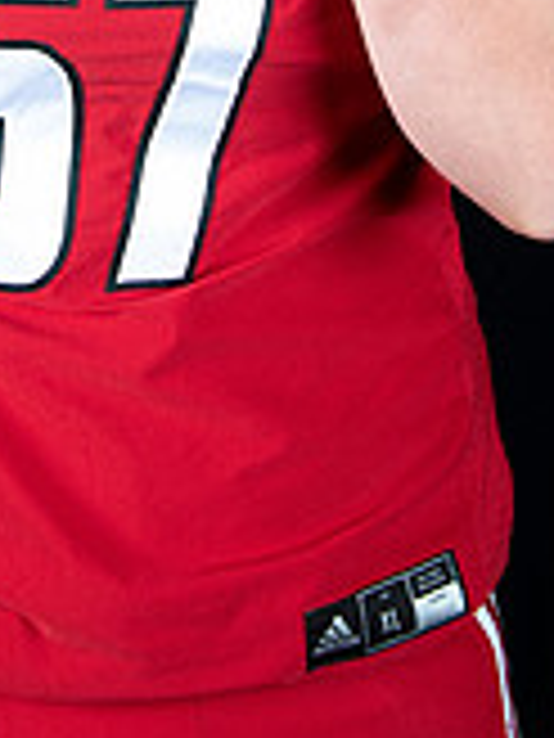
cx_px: 36
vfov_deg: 12.5
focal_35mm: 153
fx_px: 3265
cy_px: -212
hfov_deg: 9.6
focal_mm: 58
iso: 320
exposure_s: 1/160
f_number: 9
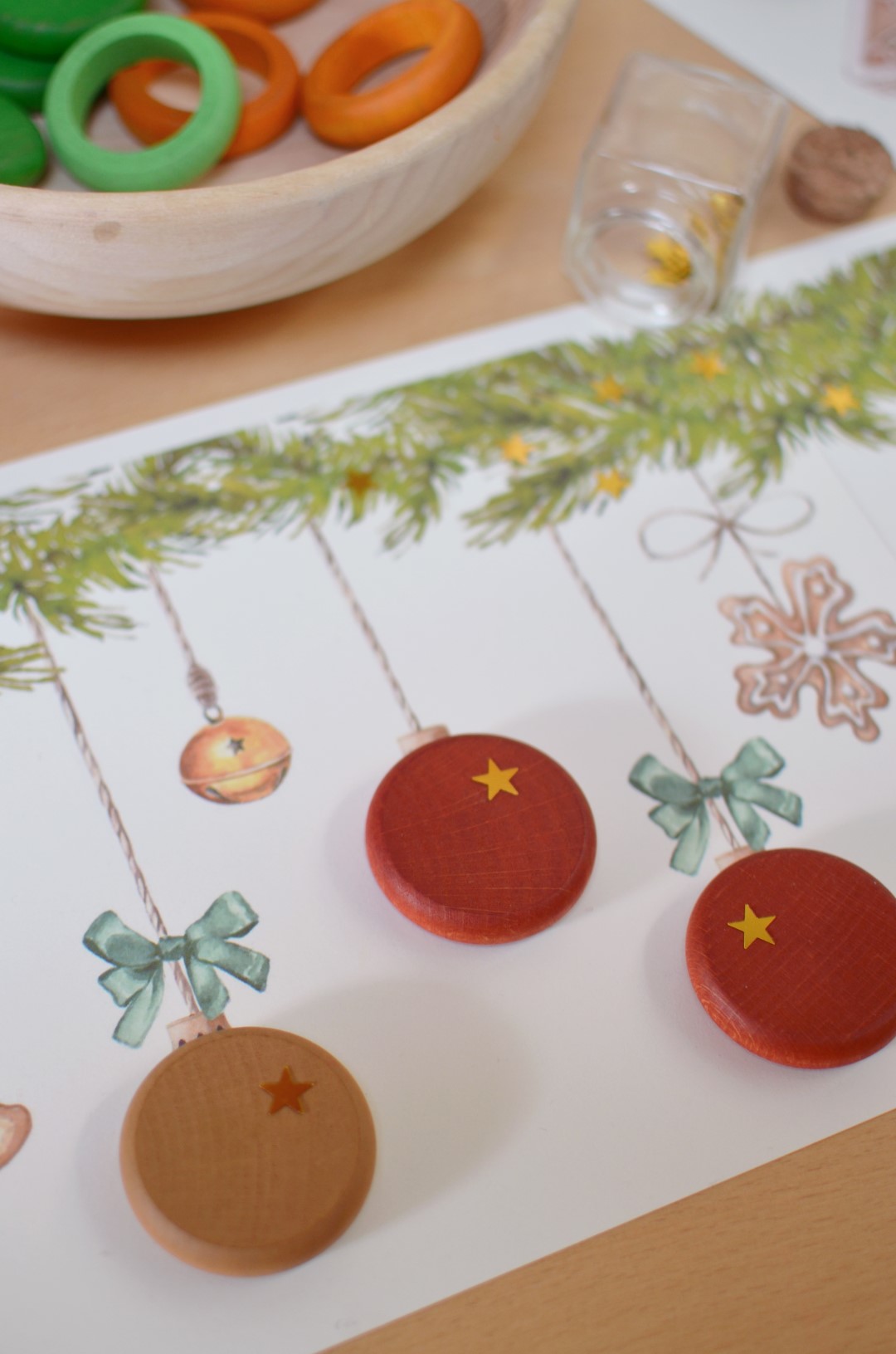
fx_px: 1969
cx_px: 448
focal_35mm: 52
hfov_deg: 25.6
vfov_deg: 37.9
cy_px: 677
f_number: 1.8
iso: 250
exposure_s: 1/100
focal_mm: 35
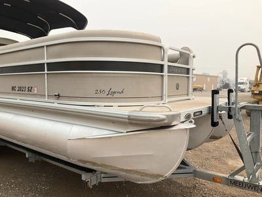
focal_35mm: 29
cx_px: 131
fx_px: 219
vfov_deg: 48.2
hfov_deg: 61.7
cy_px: 98
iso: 25
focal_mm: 3
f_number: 1.8
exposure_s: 1/1984
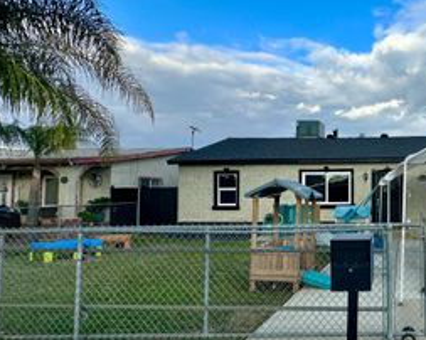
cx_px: 387
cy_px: 178
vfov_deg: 53.1
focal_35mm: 27
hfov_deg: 55.2
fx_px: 340
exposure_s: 1/790
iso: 40
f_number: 2.2
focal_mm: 2.22
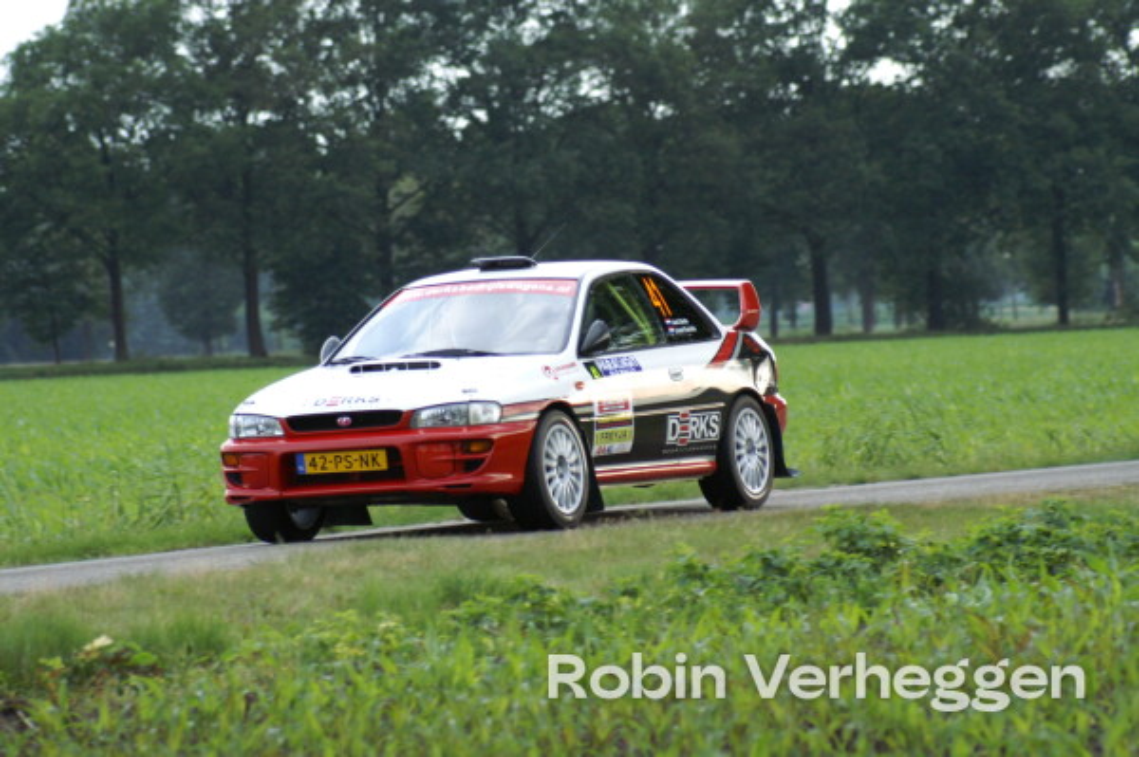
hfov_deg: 8.6
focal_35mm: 240
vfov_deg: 5.7
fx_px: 7587
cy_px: 378
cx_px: 570
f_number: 5.6
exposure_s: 1/500
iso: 800
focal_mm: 160
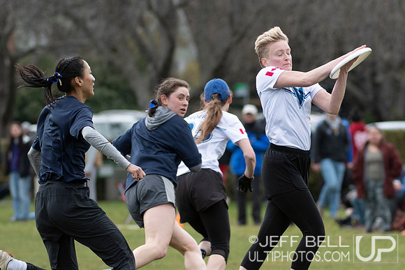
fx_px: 6268
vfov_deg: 2.5
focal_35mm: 557
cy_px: 189
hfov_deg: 3.7
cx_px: 310
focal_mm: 200
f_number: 4
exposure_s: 1/1250
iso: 500
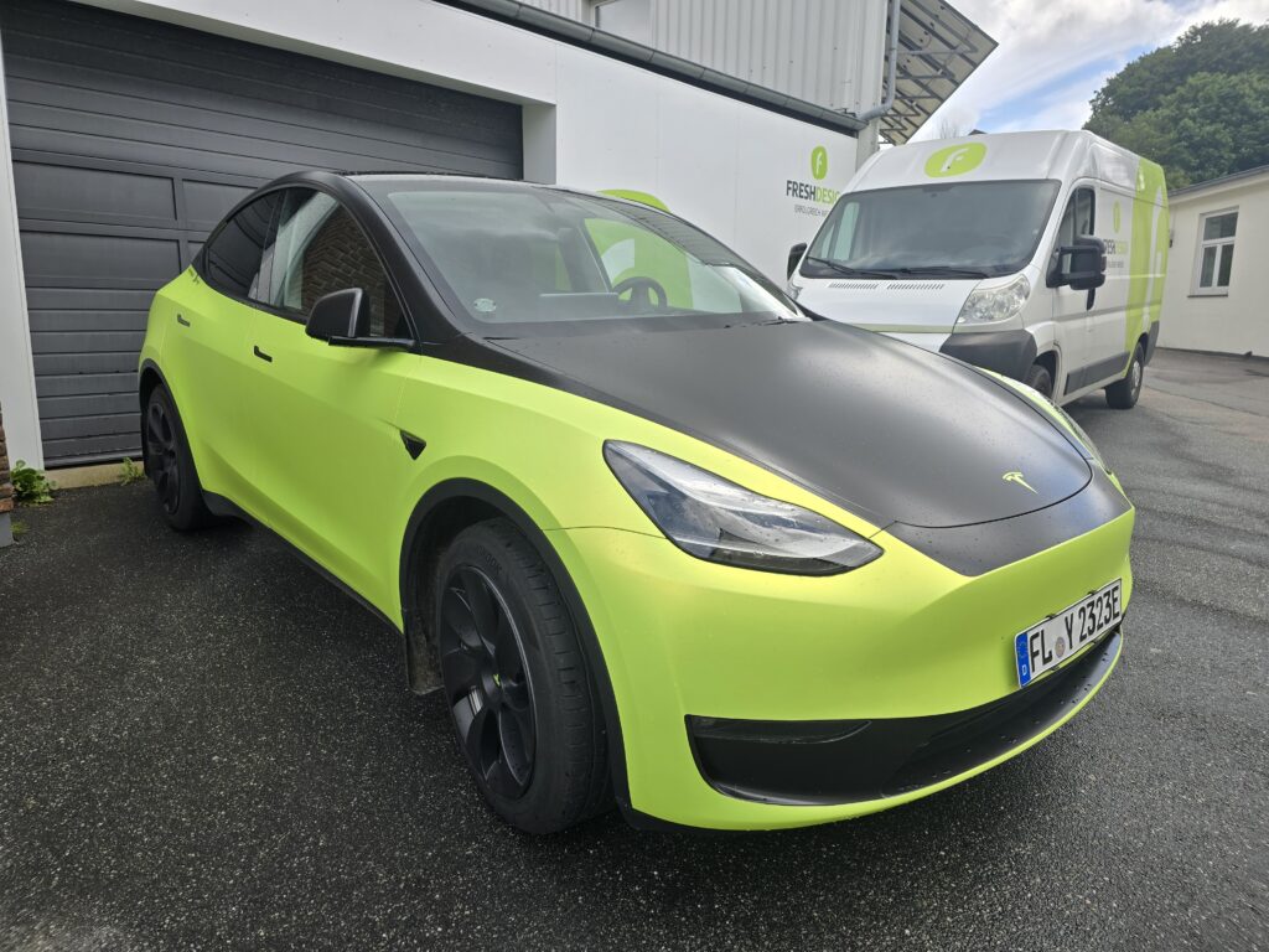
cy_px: 476
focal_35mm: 23
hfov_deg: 73.9
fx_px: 843
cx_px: 634
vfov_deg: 58.9
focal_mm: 6.3
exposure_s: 1/410
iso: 12
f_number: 1.7
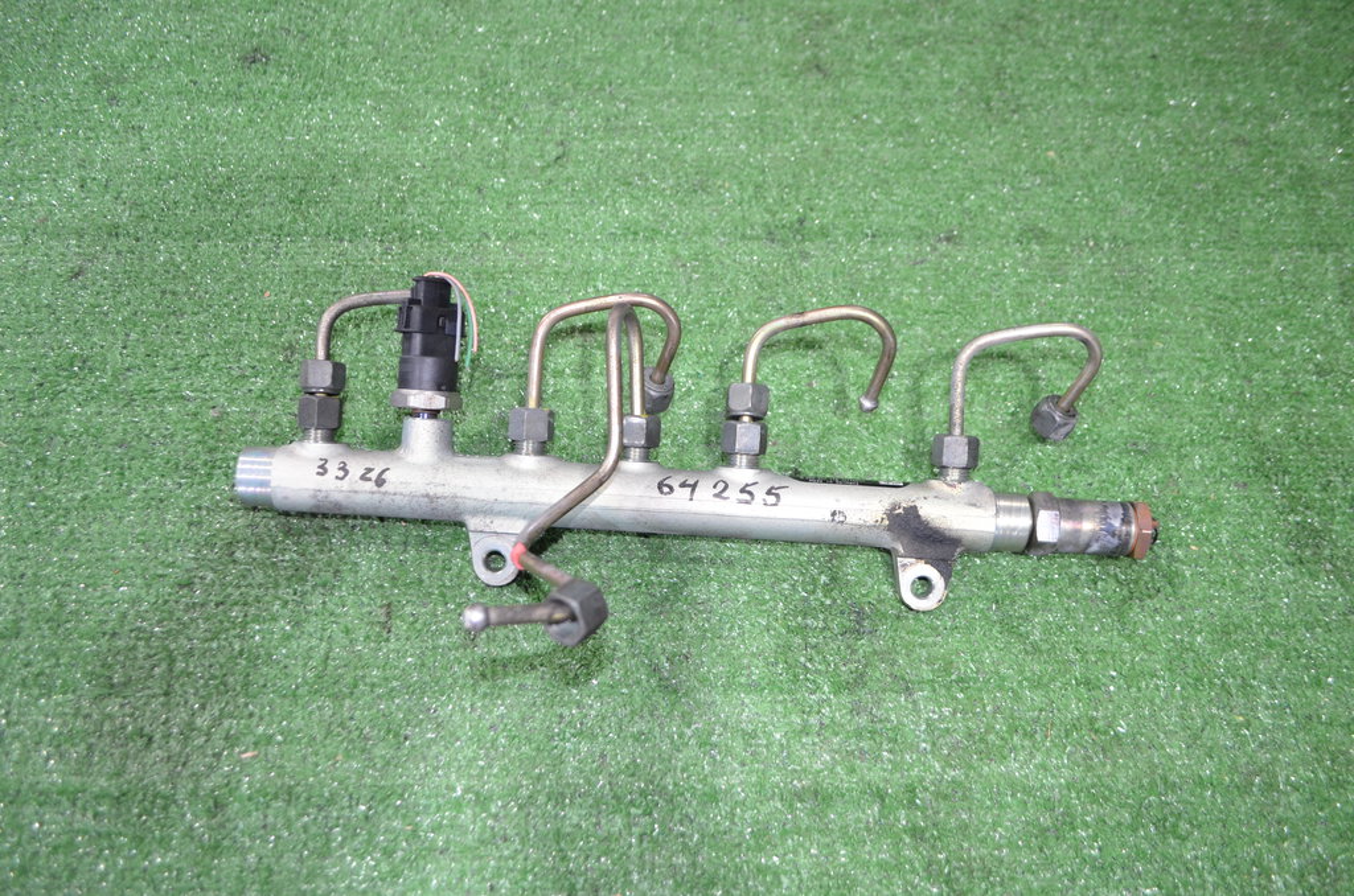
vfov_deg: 43.4
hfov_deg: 62.0
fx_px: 1126
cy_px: 448
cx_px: 677
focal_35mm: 30
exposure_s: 1/60
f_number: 3.8
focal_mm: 20
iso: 1100
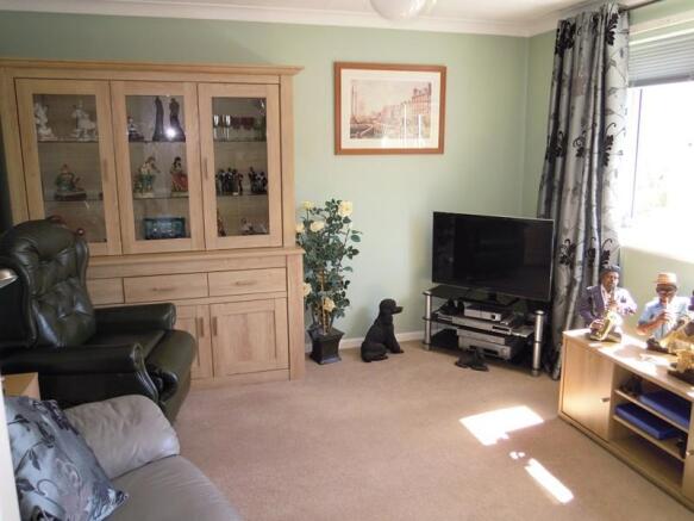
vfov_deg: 49.7
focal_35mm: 28
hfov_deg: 63.5
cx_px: 347
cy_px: 260
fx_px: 561
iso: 100
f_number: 2.7
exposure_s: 1/40
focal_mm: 5
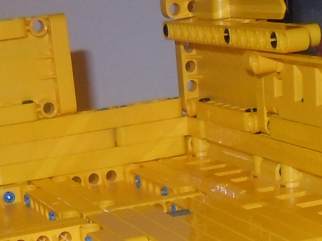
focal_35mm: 118
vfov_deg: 11.5
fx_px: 1098
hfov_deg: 16.6
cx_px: 103
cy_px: 450
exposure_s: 1/30
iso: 200
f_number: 3.5
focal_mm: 5.4
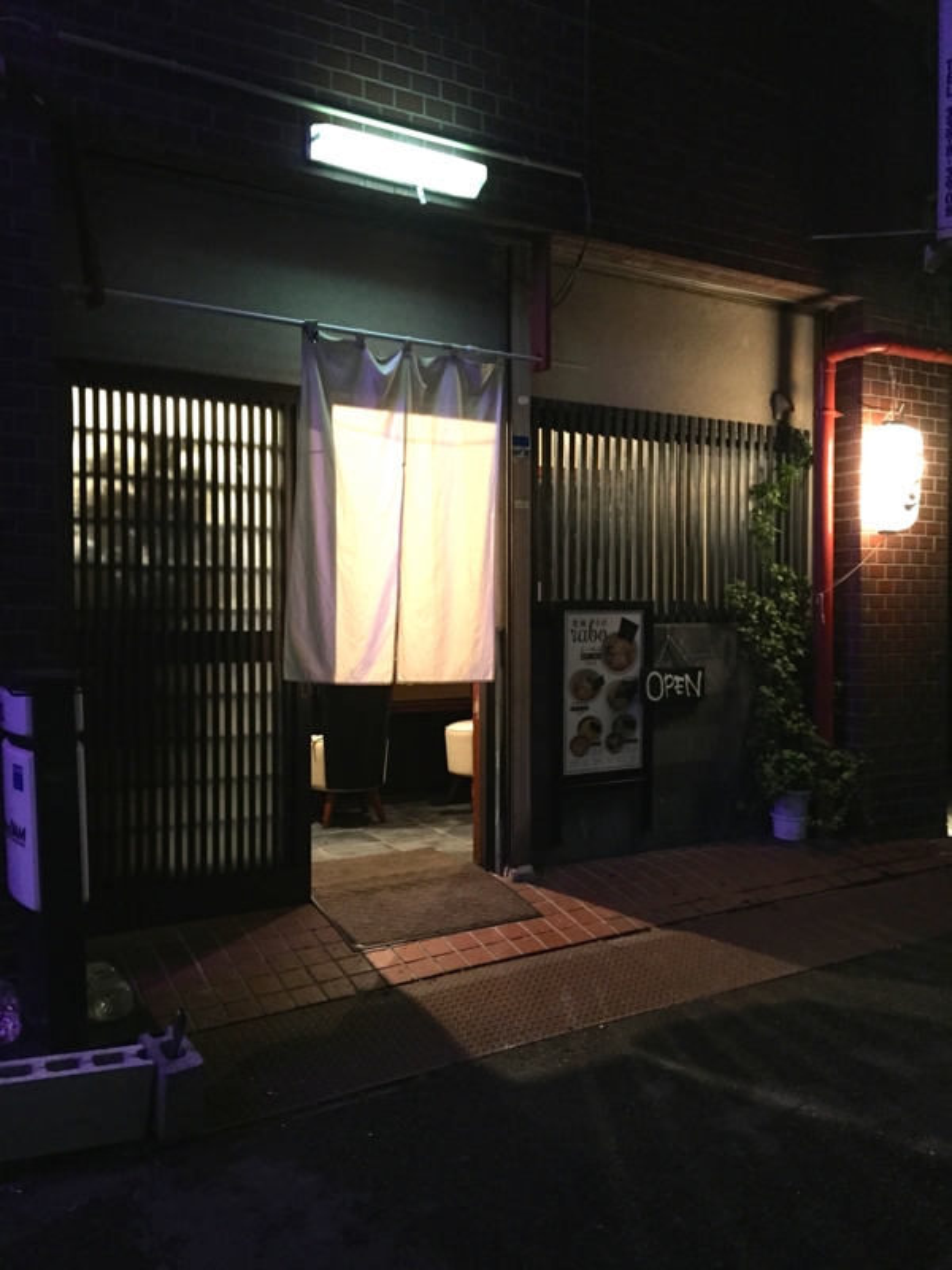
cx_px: 476
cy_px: 635
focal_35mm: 29
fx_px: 1063
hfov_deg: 48.2
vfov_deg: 61.7
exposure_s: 1/17
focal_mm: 4.15
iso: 250
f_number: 2.2
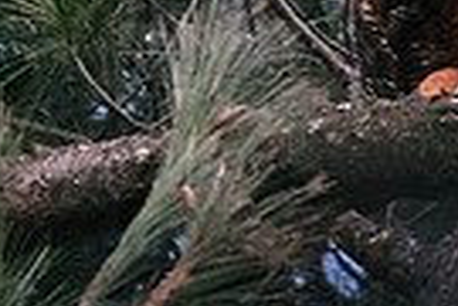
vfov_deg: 0.4
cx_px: 504
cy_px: -99
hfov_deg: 0.6
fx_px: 43672
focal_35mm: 3433
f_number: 5.6
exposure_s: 1/50
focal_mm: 380
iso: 3200
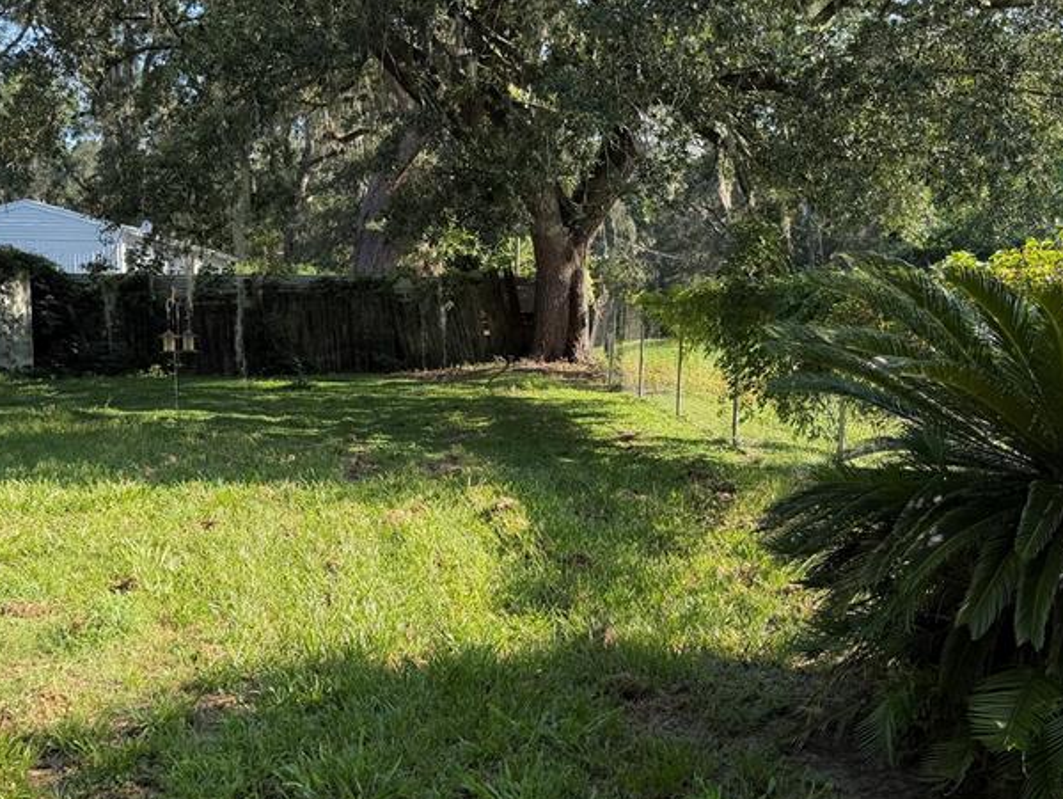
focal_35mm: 41
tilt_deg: -4.7
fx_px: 1260
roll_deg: -0.2
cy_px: 424
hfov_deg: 45.7
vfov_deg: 35.2
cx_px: 548
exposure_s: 1/665
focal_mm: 6.76
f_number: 1.78
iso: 80
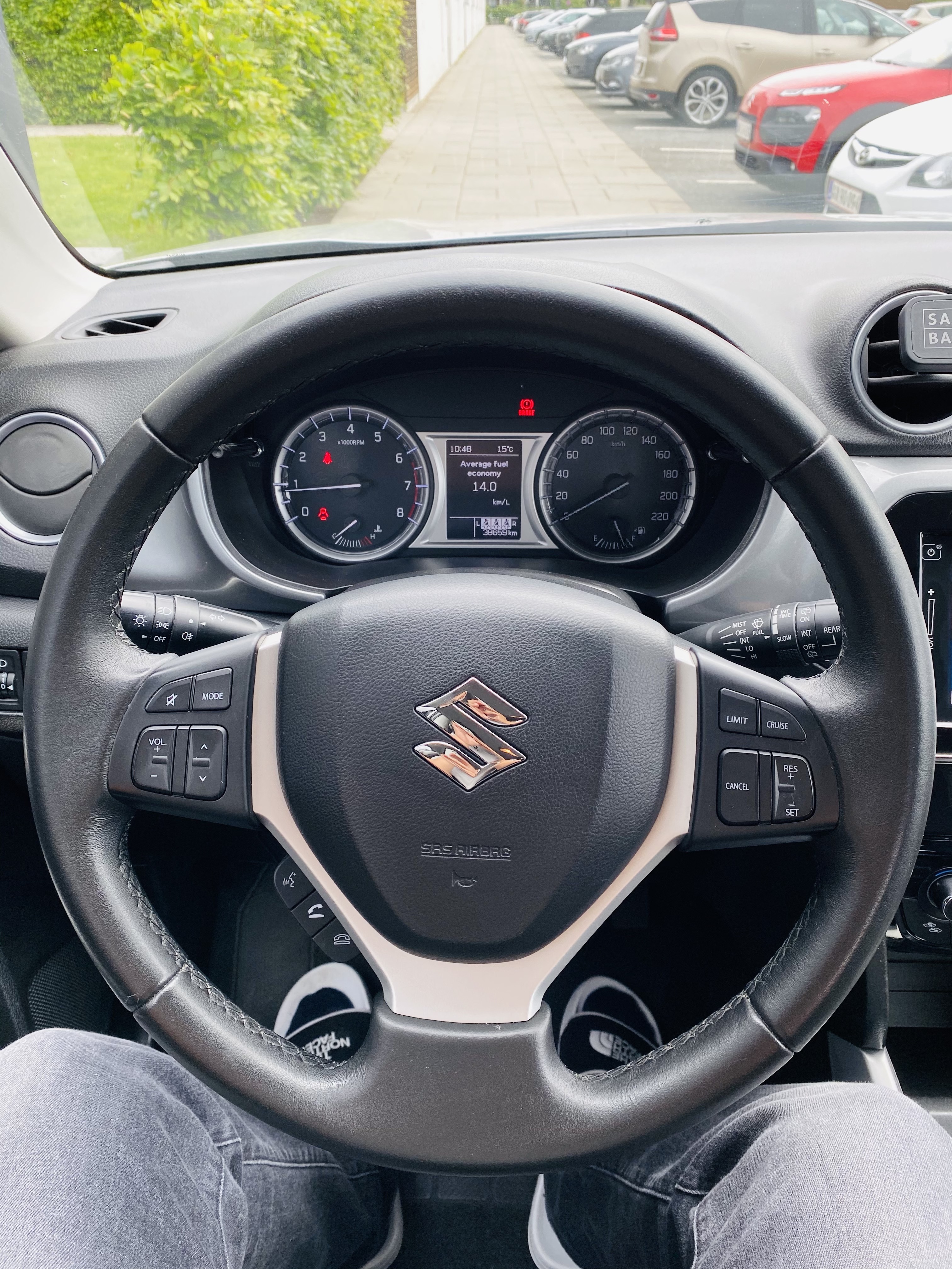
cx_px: 476
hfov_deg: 53.1
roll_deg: -0.2
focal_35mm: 26
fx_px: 953
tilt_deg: -31.3
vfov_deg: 67.3
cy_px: 634
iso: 32
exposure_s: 1/185
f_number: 1.8
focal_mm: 4.25
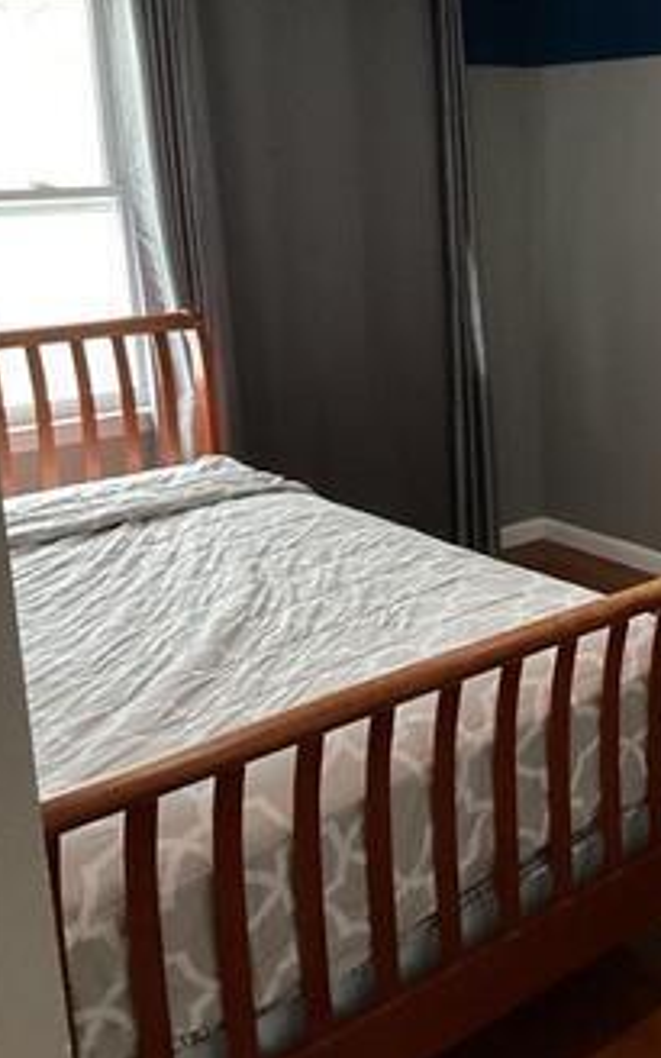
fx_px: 1297
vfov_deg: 44.2
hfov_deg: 27.8
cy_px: 452
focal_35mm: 45
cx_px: 558
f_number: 1.8
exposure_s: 1/30
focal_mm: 3
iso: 500
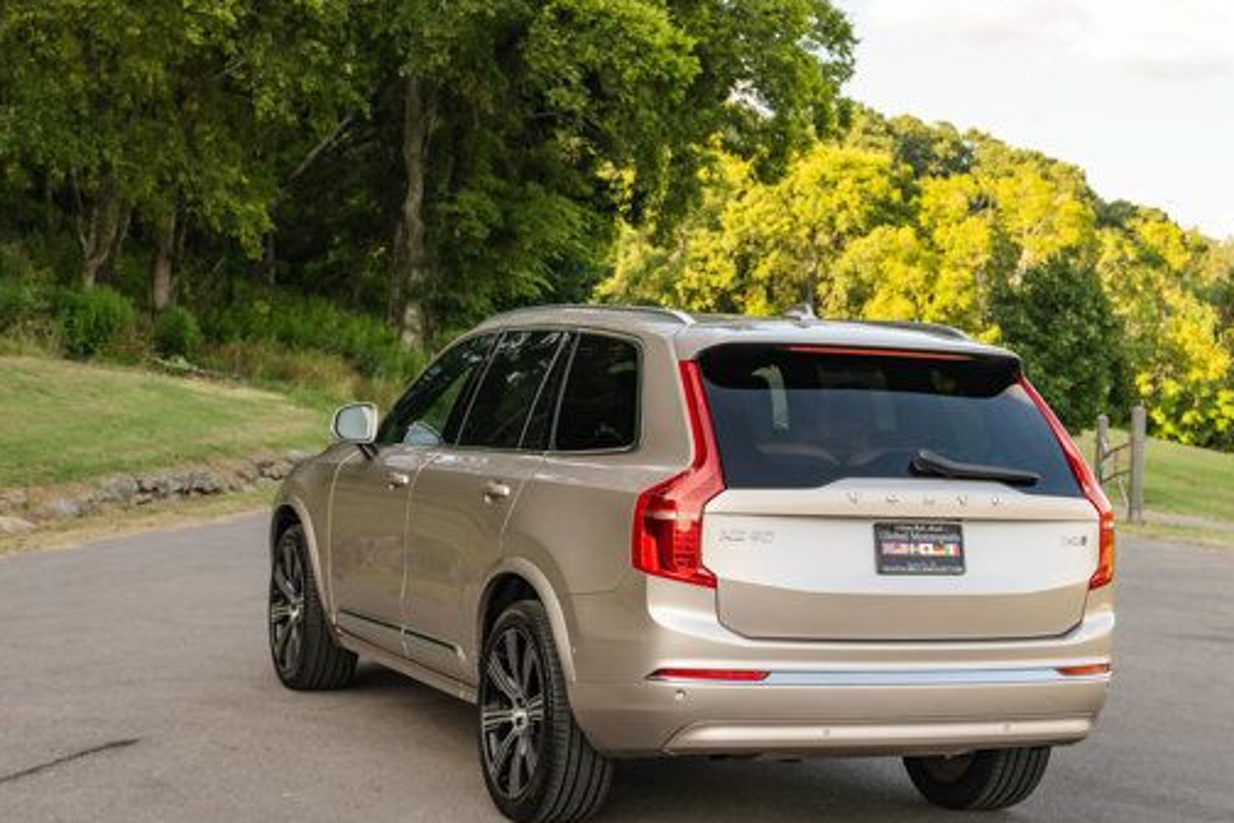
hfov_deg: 30.5
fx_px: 2262
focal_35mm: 66
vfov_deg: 20.6
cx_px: 654
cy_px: 506
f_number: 6.3
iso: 640
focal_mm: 52
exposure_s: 1/640
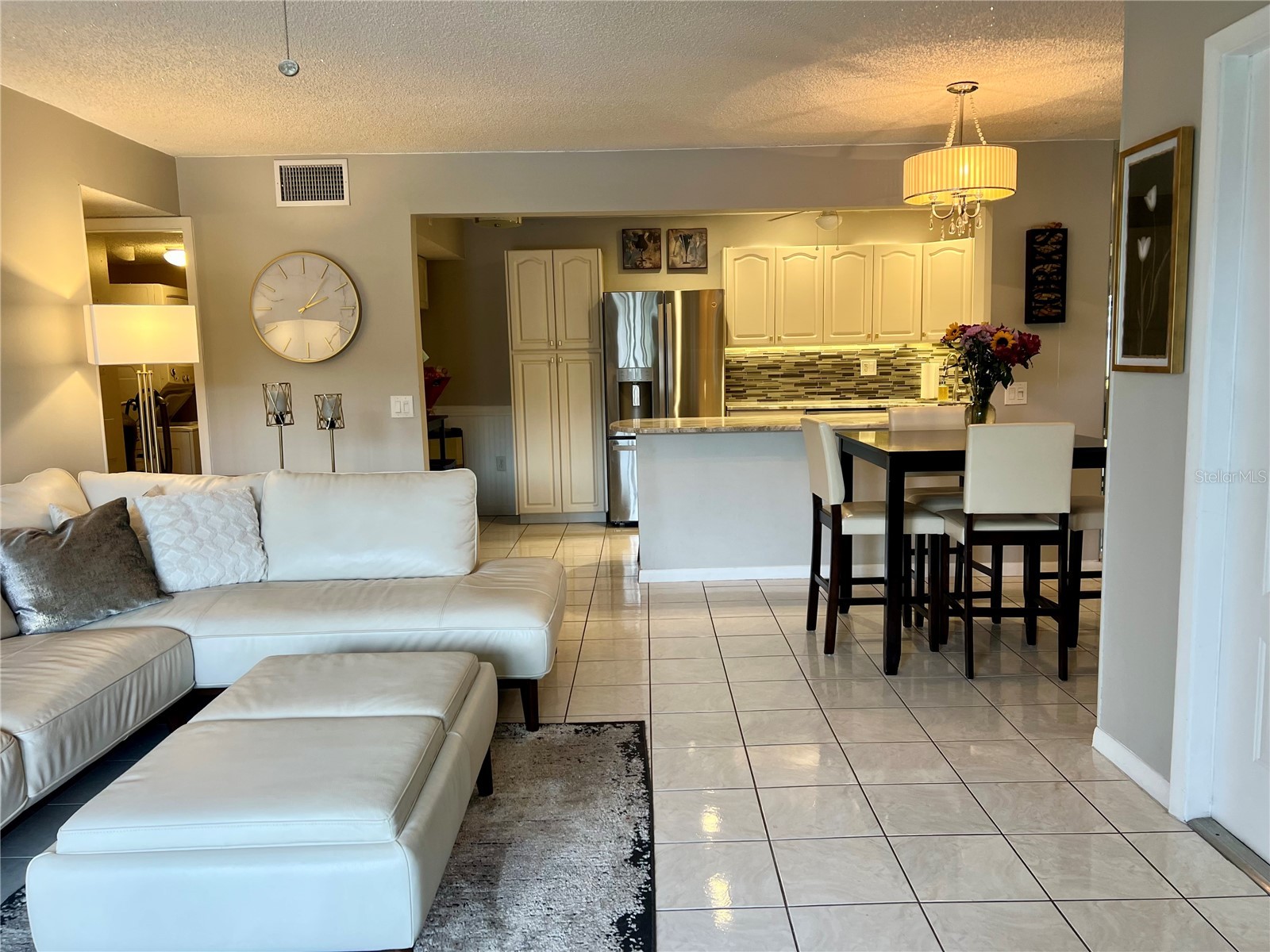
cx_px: 635
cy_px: 476
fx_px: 954
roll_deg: +0.9
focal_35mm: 26
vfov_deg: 53.1
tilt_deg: -8.2
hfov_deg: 67.3
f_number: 1.5
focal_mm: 5.7
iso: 80
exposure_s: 1/60
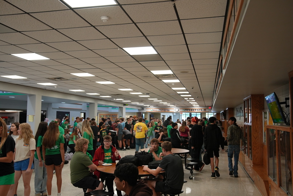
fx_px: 261
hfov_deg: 58.7
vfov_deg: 41.2
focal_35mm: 32
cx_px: 146
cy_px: 98
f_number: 4
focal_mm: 32
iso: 1600
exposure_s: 1/160
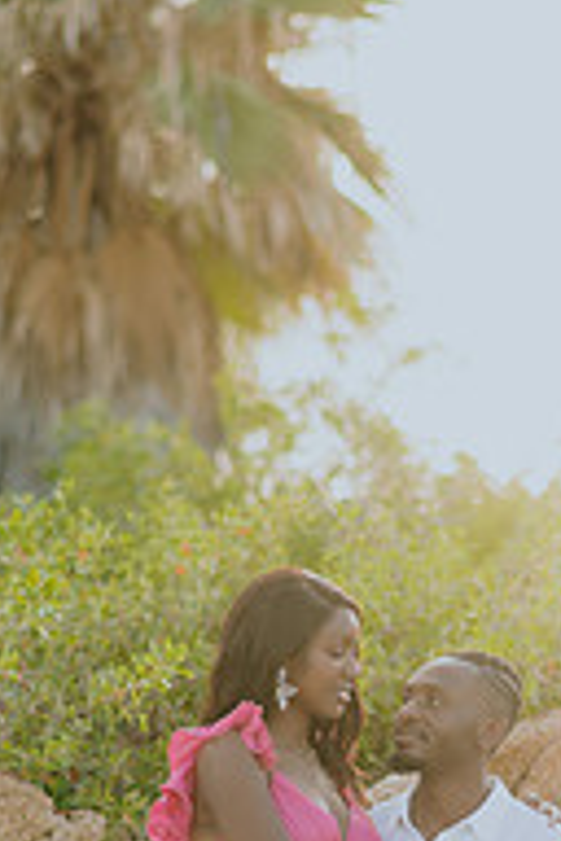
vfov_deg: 15.0
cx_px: 364
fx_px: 3179
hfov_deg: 10.1
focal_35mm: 136
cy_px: 683
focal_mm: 58
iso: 100
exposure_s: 1/800
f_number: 1.8
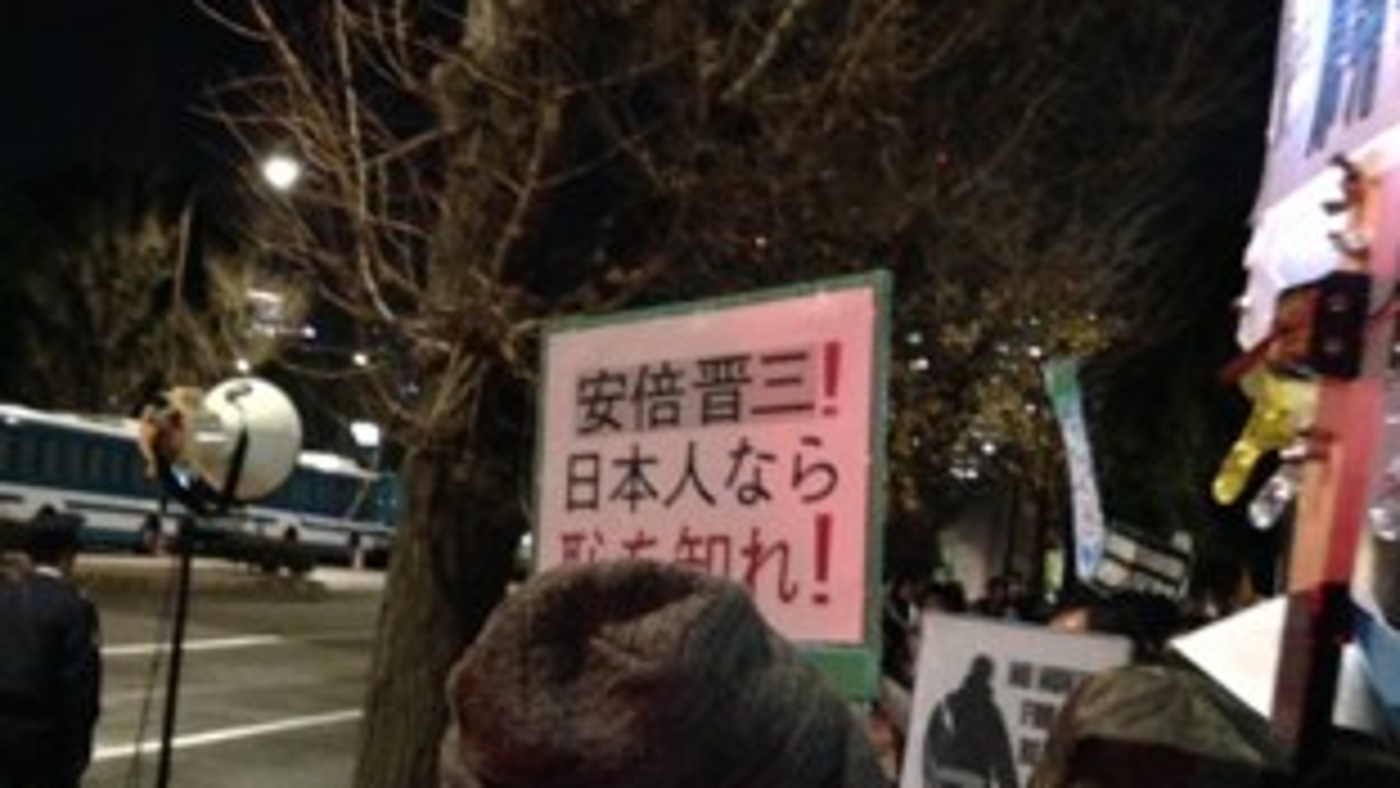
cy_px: 356
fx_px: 3861
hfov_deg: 20.5
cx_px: 509
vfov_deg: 11.6
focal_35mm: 104
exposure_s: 1/20
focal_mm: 4.12
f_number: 2.4
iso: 1000
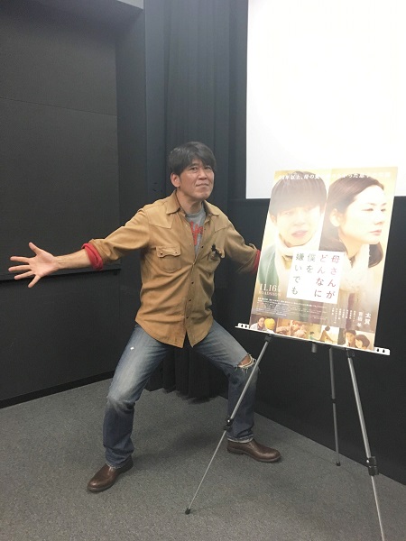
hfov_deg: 48.2
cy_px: 270
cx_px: 203
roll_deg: -0.4
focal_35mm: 29
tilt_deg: -8.2
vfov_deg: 61.7
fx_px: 454
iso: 125
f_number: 2.2
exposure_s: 1/30
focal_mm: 4.15
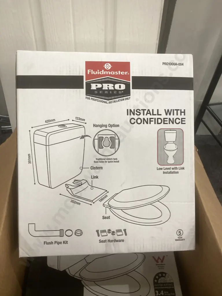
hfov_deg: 49.7
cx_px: 111
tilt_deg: -47.9
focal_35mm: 28
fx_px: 239
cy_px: 148
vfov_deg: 63.4
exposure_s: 1/50
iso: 80
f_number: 1.8
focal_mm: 3.99
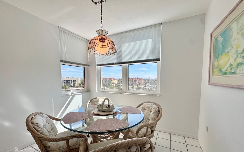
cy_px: 88
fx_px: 100
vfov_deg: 74.3
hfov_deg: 101.5
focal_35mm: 15
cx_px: 122
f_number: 2.2
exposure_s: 1/476
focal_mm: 2.22
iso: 40
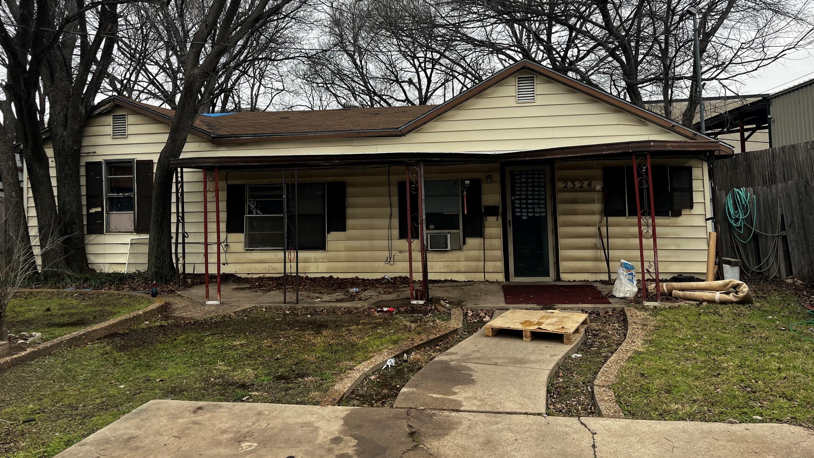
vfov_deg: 39.6
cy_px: 149
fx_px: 626
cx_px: 405
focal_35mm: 29
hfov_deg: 66.1
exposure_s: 1/684
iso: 50
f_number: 1.6
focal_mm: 5.1
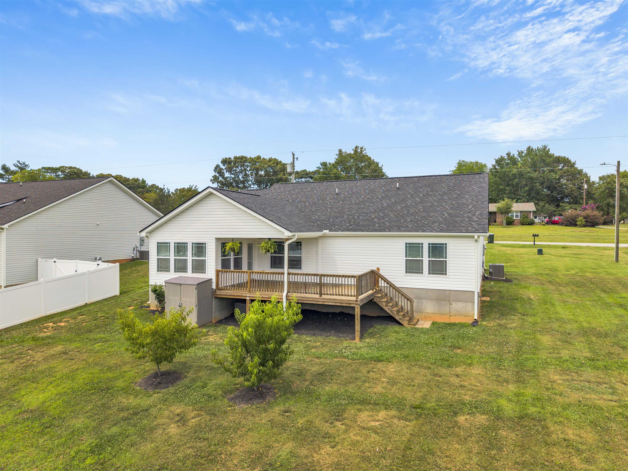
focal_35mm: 24
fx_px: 435
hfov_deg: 71.6
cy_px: 236
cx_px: 314
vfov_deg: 56.8
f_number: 1.8
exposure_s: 1/6400
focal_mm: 8.67
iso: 280
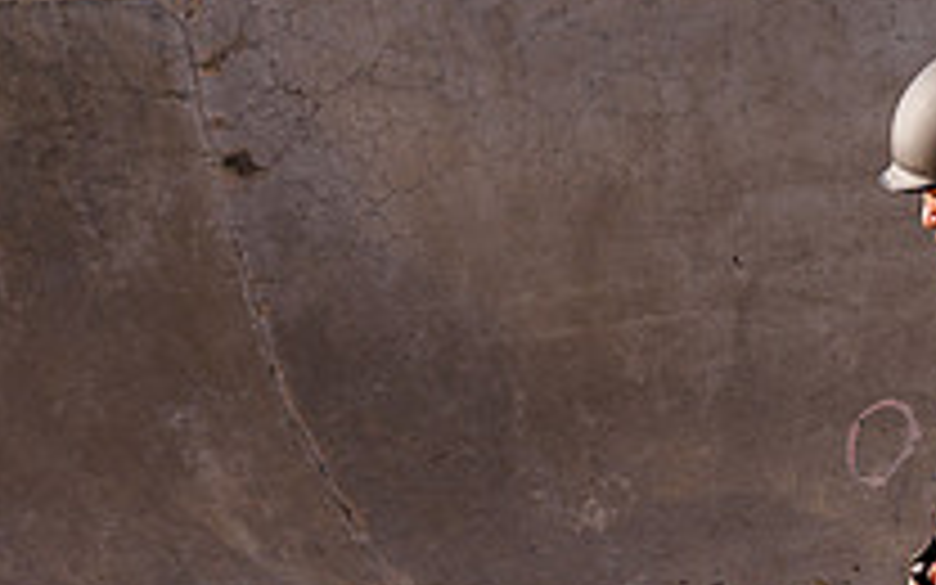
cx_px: 832
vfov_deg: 12.1
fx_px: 2755
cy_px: 477
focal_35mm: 108
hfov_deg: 19.0
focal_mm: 38
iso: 200
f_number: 7.1
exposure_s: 1/500
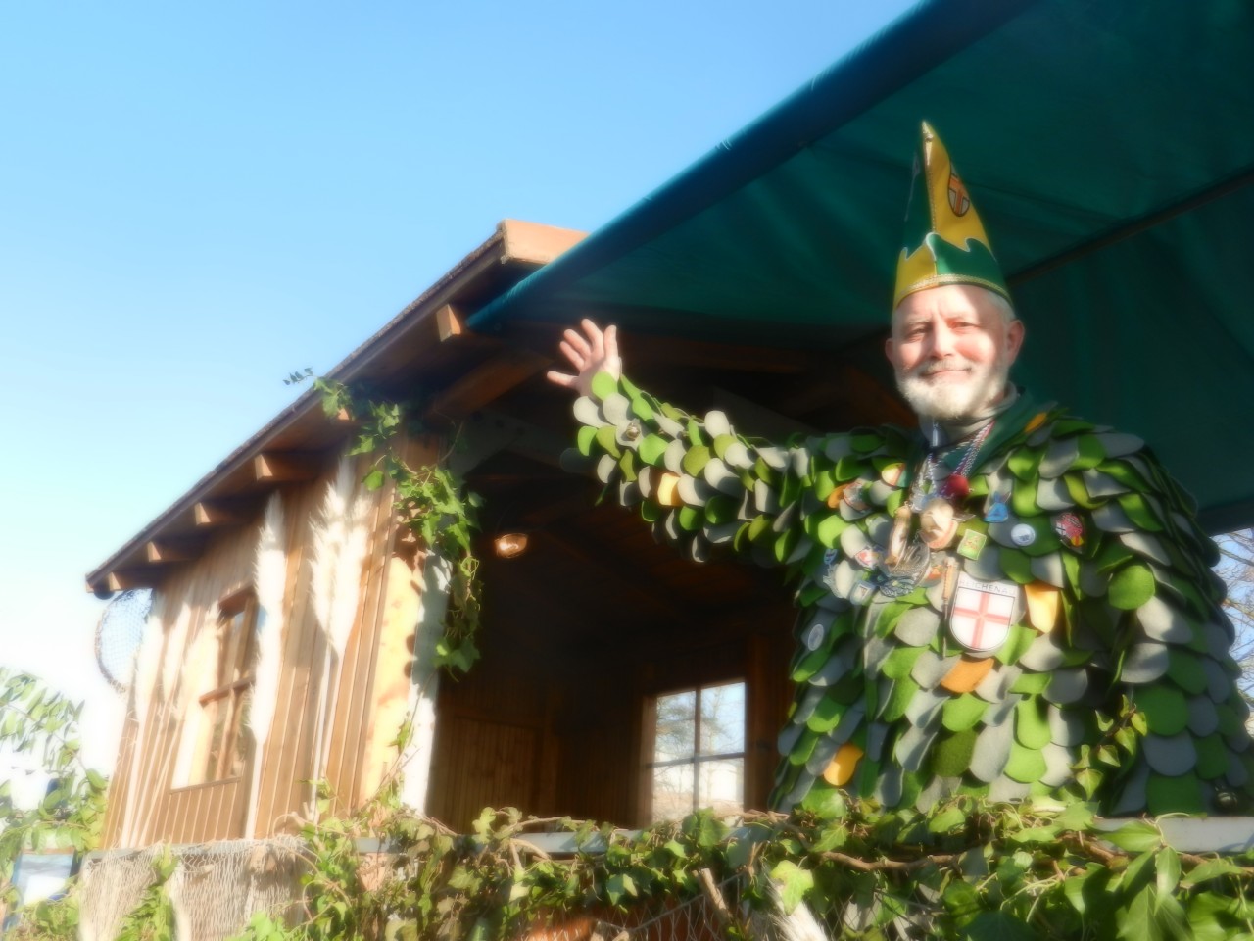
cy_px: 470
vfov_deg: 48.2
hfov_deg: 61.7
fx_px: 1051
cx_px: 627
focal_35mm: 29
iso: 160
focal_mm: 5.1
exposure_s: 1/400
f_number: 3.6
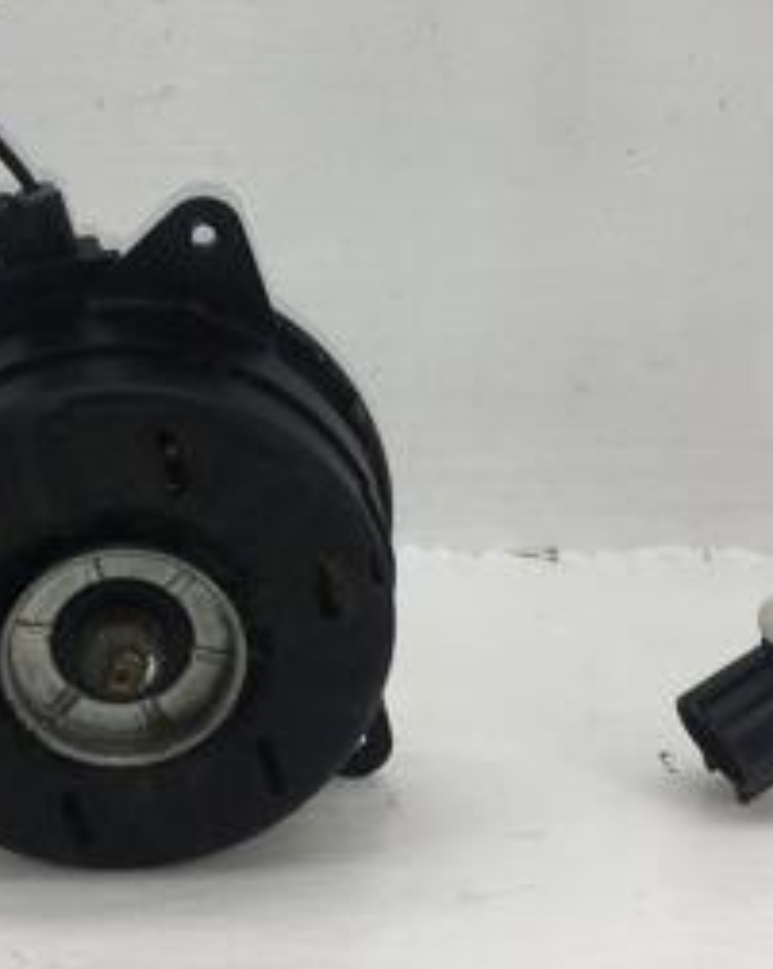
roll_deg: -0.6
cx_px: 258
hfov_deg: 21.1
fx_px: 2063
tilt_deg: -12.4
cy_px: 300
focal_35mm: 72
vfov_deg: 26.2
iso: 25
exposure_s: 1/513
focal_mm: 4.15
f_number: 2.2
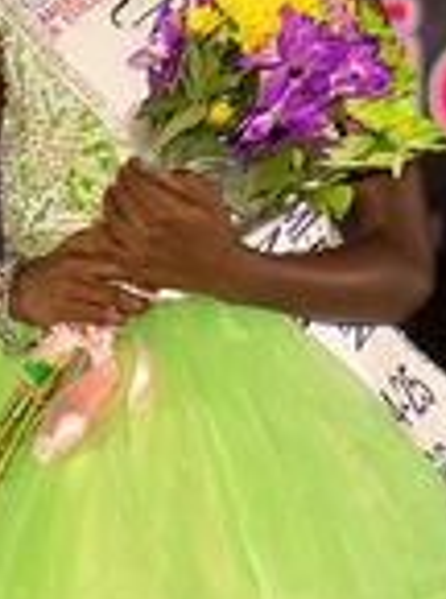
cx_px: 413
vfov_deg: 1.4
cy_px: 221
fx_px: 25038
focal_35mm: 1451
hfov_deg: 1.0
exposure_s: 1/250
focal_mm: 200
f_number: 3.5
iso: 400
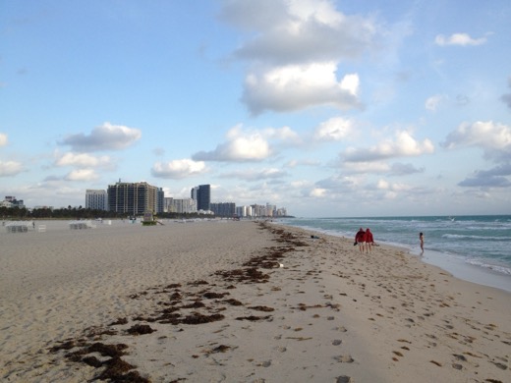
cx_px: 256
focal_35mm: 35
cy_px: 192
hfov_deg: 52.6
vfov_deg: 40.7
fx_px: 517
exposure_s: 1/920
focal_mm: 4.28
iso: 64
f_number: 2.4
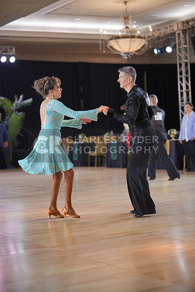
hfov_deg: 18.2
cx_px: 98
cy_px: 146
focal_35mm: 75
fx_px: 609
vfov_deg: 27.0
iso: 1000
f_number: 2
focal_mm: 75
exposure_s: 1/500
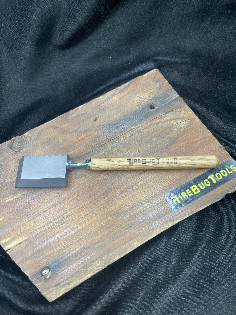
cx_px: 118
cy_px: 158
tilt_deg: -65.3
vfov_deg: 67.3
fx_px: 236
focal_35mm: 26
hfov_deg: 53.1
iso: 64
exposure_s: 1/60
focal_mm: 4.2
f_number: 1.6
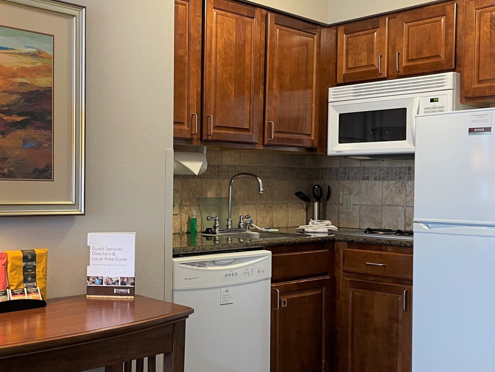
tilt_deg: -1.8
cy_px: 197
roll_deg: -0.6
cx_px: 196
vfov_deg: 32.2
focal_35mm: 45
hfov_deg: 41.9
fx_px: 644
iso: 200
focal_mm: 5.1
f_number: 1.6
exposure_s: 1/60
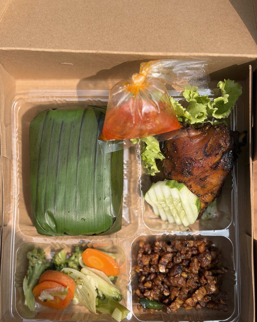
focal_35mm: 55
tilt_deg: -64.5
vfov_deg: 34.2
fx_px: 523
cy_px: 165
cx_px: 128
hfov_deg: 27.6
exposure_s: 1/2012
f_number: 1.6
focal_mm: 5.96
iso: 40
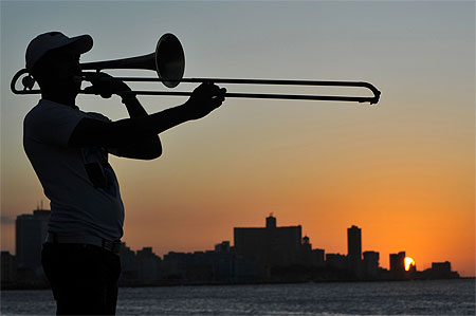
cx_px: 238
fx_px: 991
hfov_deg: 27.0
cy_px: 158
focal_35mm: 75
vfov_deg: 18.1
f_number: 9.5
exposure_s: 1/350
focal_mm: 75
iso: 200
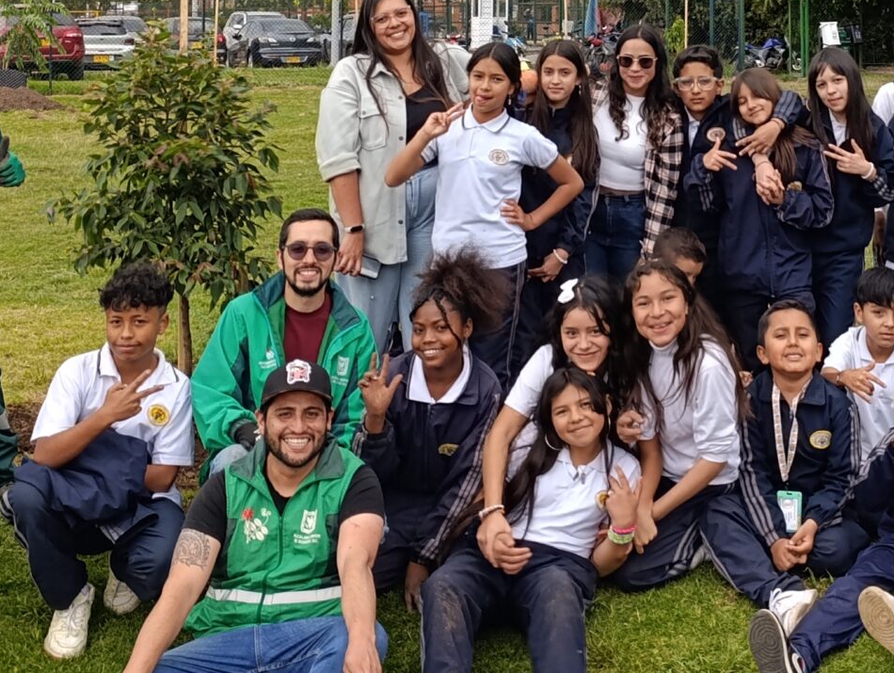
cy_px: -20
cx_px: 692
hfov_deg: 30.5
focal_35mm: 62
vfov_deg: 22.7
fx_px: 1603
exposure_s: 1/169
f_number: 1.6
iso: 50
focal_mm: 6.14
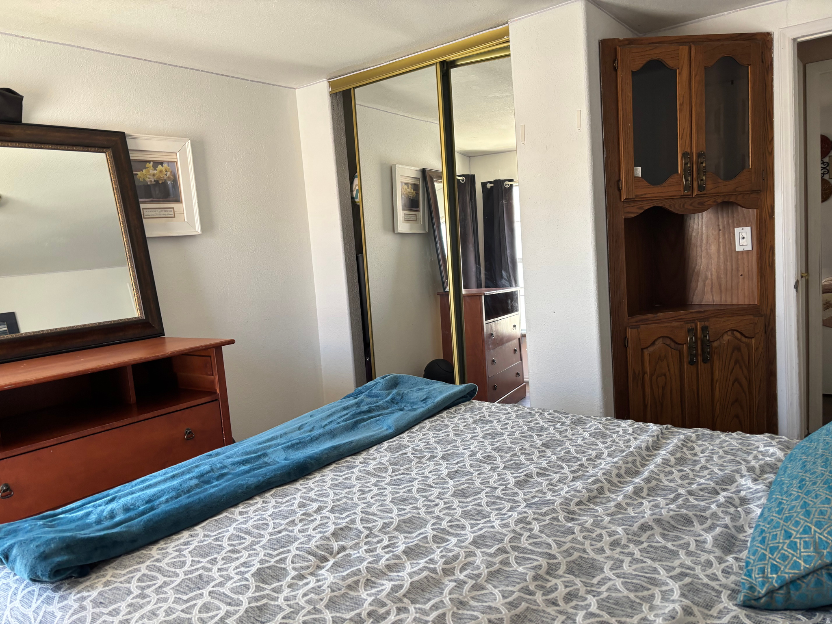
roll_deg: +3.8
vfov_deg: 53.1
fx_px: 625
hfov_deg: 67.3
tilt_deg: -5.8
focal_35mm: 26
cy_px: 312
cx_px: 416
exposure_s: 1/121
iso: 125
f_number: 1.6
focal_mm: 5.96
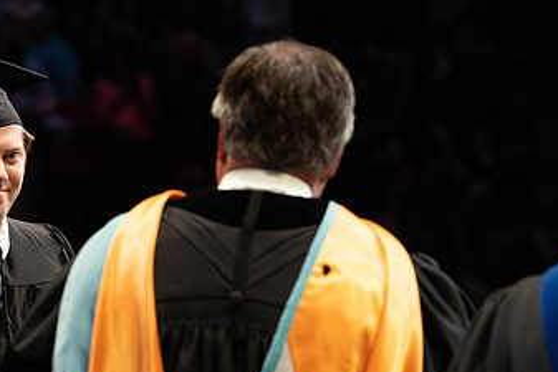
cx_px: 112
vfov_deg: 4.5
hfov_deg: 6.7
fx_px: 4745
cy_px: 242
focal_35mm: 306
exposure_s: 1/320
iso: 1600
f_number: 4.5
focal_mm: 160
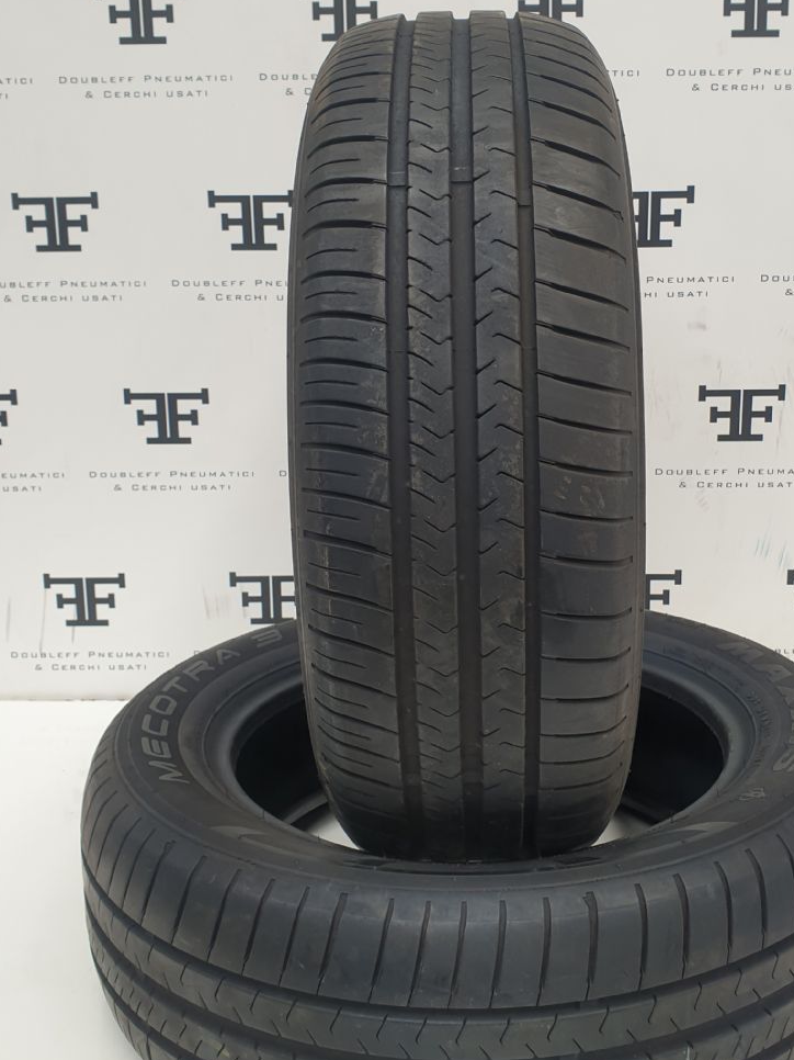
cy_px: 454
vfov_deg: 52.5
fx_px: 1071
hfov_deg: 40.5
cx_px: 474
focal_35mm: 35
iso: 50
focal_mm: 4.3
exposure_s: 1/50
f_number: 2.4
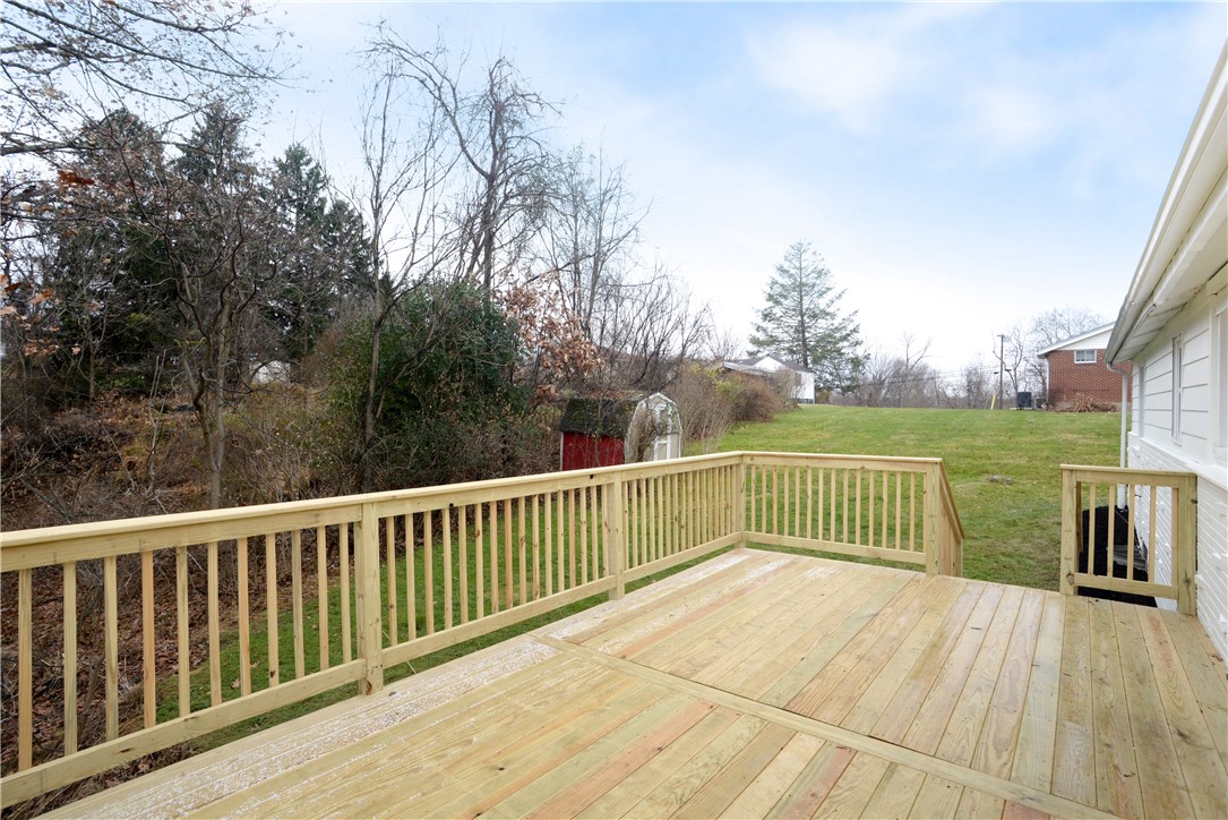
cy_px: 410
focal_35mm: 17
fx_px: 580
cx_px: 614
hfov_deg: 93.3
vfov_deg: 70.5
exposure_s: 1/80
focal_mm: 17
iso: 200
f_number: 10
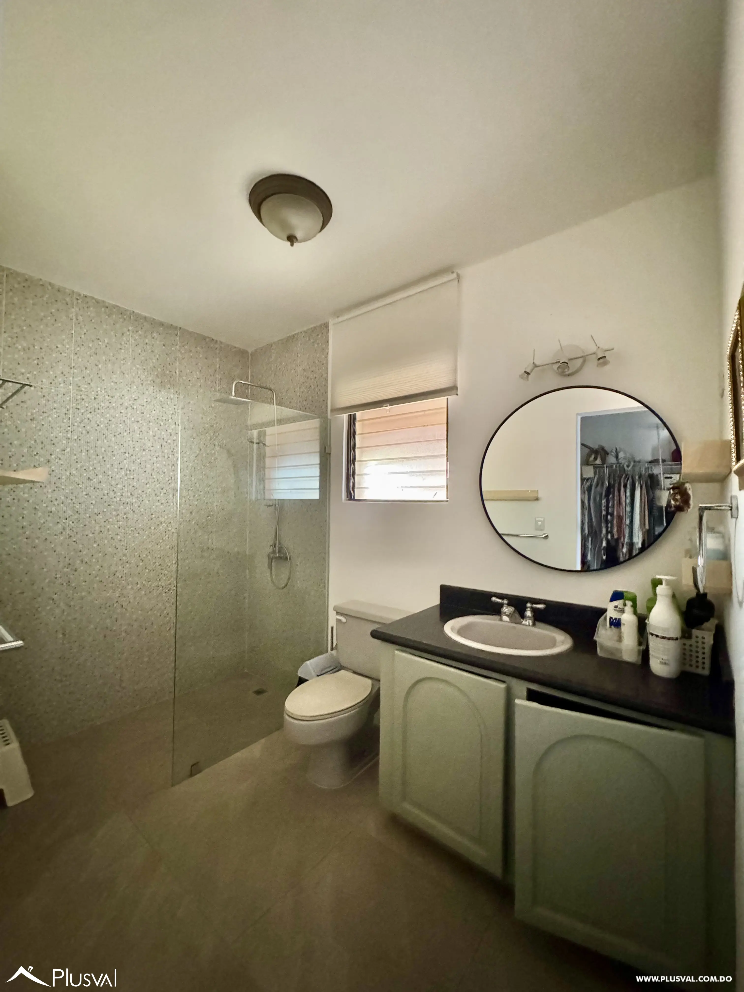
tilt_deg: +0.2
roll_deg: -0.1
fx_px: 401
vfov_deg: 102.1
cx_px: 372
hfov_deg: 85.7
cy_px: 496
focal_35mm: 14
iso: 1250
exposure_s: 1/47
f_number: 2.2
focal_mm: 2.22
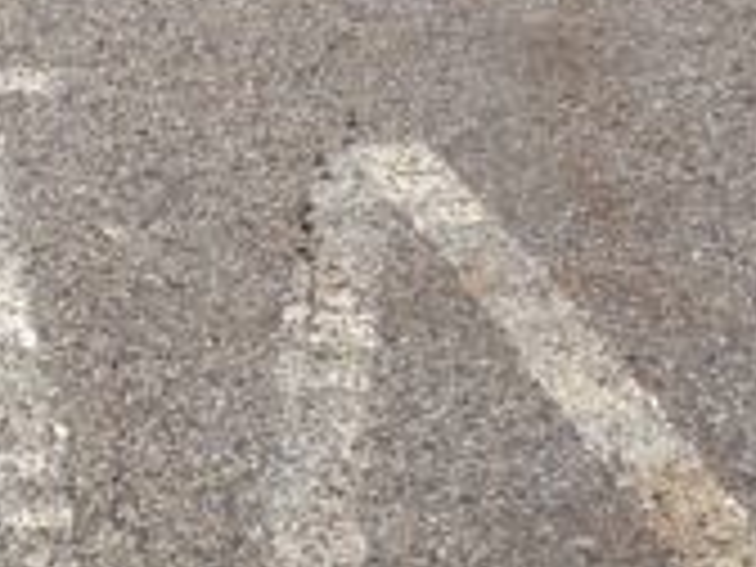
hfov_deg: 14.7
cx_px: 54
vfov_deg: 10.9
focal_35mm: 133
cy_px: -135
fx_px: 2905
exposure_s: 1/593
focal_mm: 4.28
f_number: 2.4
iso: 64
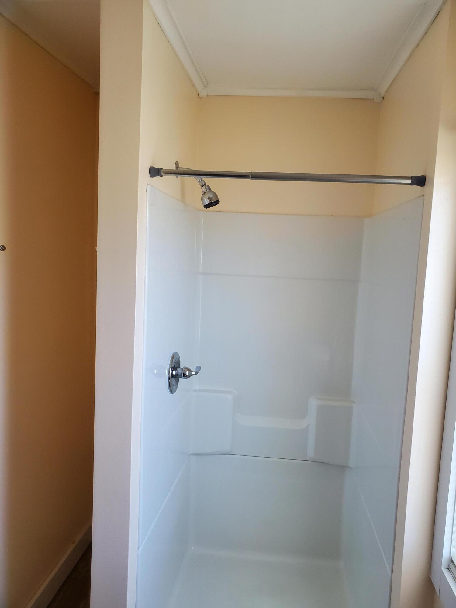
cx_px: 228
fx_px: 457
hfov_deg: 53.1
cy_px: 304
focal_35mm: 26
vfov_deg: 67.3
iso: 200
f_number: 2.4
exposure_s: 1/59
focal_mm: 4.3
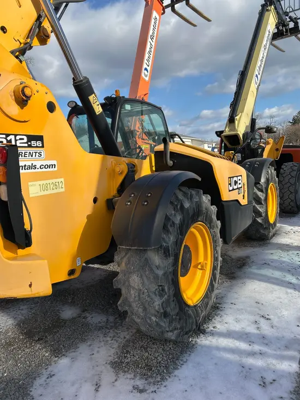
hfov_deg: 53.1
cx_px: 150
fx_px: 300
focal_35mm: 26
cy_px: 200
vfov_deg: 67.3
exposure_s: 1/3165
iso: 50
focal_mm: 5.7
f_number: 1.5
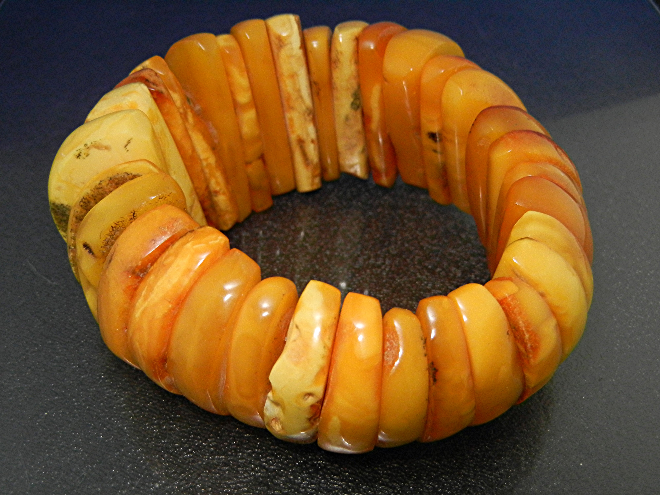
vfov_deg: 36.8
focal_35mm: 39
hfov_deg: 47.9
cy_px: 248
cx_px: 330
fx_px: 744
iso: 619
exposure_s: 1/30
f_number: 7.4
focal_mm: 7.1
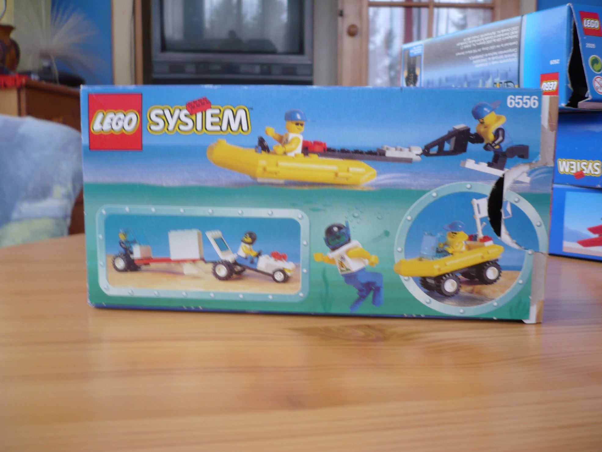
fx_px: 609
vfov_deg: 40.7
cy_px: 226
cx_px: 301
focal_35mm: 35
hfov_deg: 52.6
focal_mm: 5.8
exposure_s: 1/20
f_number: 2.8
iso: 100
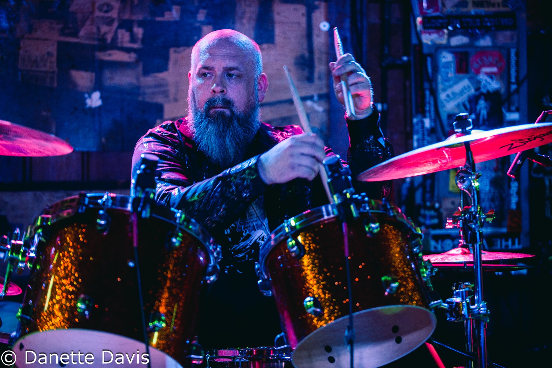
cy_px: 184
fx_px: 1610
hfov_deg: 19.5
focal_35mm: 105
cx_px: 276
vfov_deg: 13.0
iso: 3200
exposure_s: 1/125
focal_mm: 105
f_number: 2.8
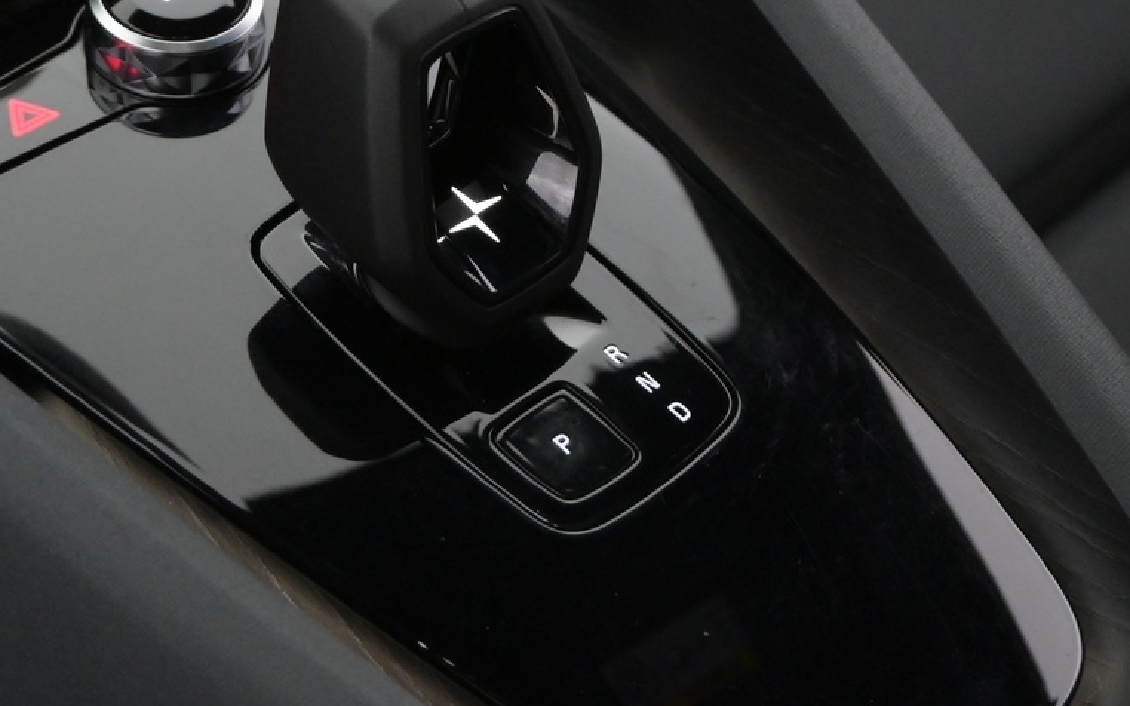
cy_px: 169
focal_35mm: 65
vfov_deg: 19.8
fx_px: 2001
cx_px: 451
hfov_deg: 31.4
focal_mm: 20
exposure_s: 1/50
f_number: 3.8
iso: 2500
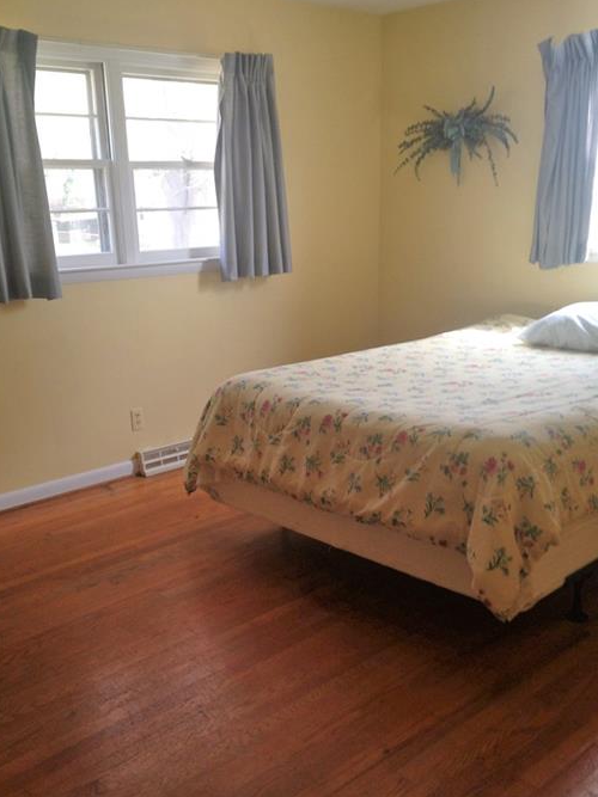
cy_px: 435
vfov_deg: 48.9
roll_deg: +1.0
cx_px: 273
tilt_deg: -14.6
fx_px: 876
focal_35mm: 38
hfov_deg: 37.7
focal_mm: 4.12
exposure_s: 1/40
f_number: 2.4
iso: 50
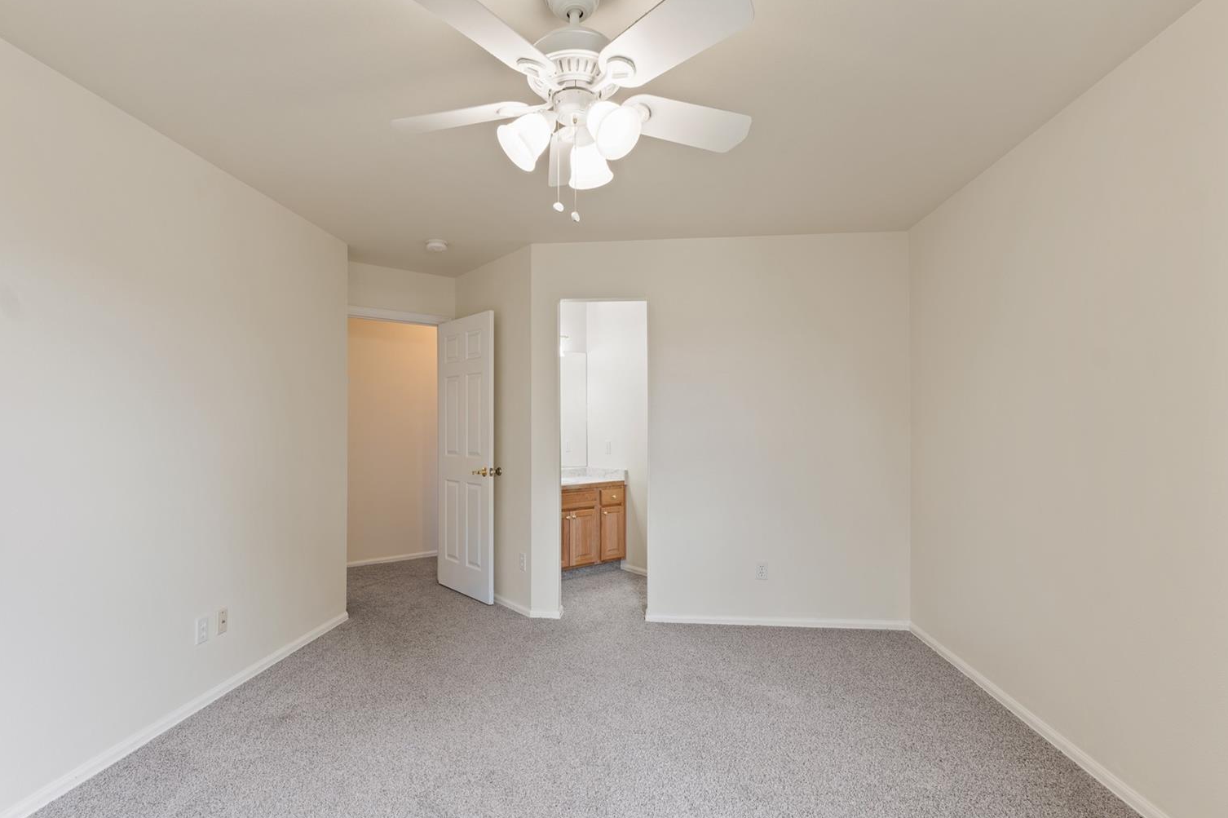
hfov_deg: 92.0
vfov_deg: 69.2
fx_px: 592
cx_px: 585
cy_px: 413
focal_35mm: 17
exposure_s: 1/1.25
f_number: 9
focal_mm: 10.9
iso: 125
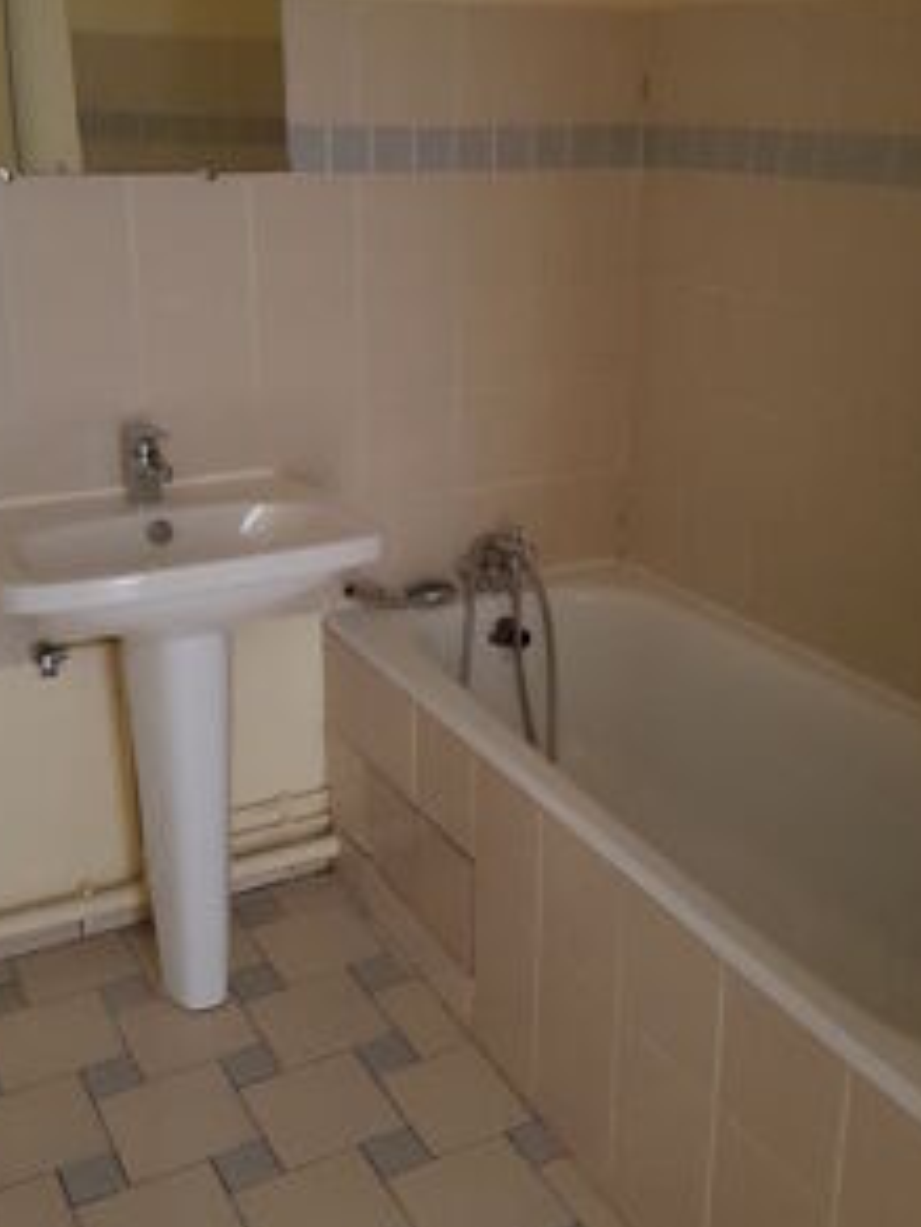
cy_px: 511
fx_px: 1348
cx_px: 475
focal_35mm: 38
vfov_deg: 48.8
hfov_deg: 37.7
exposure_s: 1/10
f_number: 1.7
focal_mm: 4.2
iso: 400
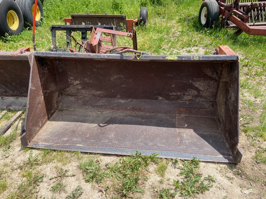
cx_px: 133
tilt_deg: -33.0
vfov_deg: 53.1
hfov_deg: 67.3
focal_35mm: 26
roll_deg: +1.1
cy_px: 100
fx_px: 200
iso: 32
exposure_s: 1/1504
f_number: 1.8
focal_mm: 4.25
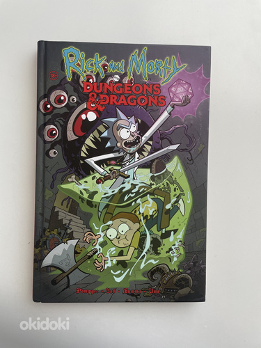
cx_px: 130
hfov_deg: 53.1
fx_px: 261
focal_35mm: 26
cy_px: 174
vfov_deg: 67.3
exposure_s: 1/121
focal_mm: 4.2
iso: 125
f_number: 1.6
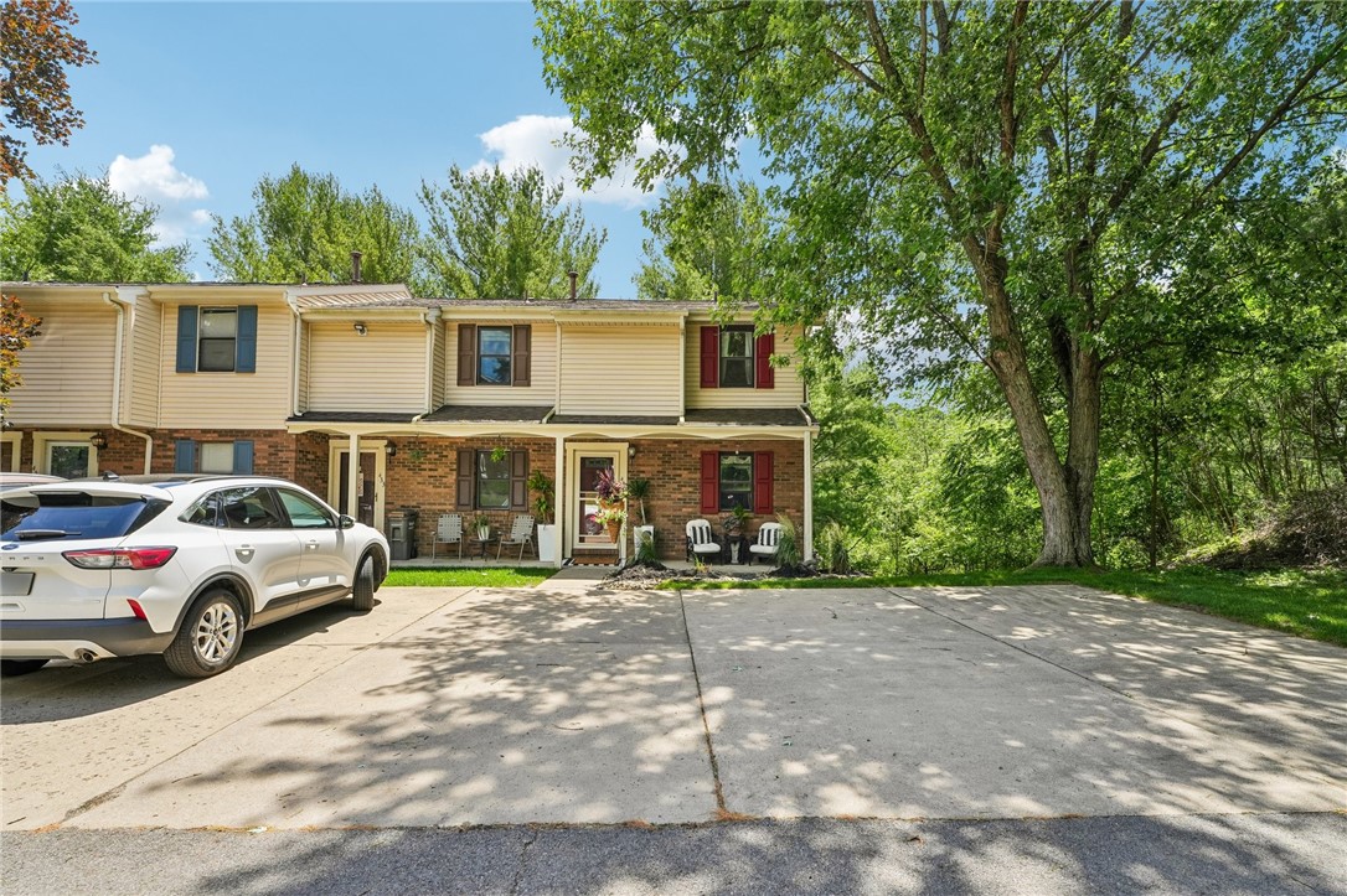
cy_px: 448
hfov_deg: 93.3
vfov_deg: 70.4
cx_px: 674
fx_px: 636
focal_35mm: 17
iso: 400
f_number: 8
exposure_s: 1/500
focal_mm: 17
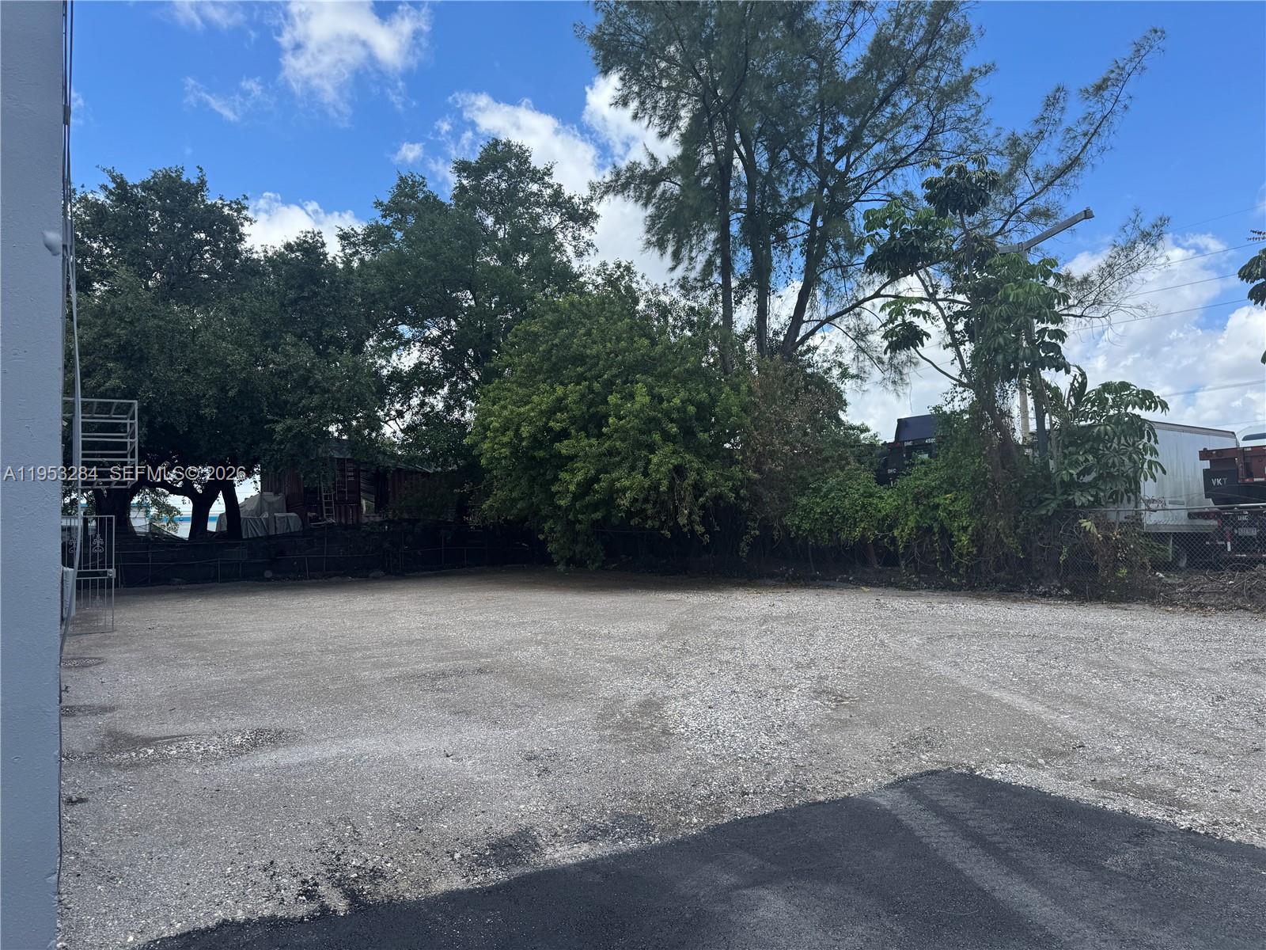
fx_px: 878
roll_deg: +1.3
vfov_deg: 56.8
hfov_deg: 71.6
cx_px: 633
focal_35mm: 24
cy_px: 475
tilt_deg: +2.9
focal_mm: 6.76
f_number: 1.78
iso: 80
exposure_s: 1/2506
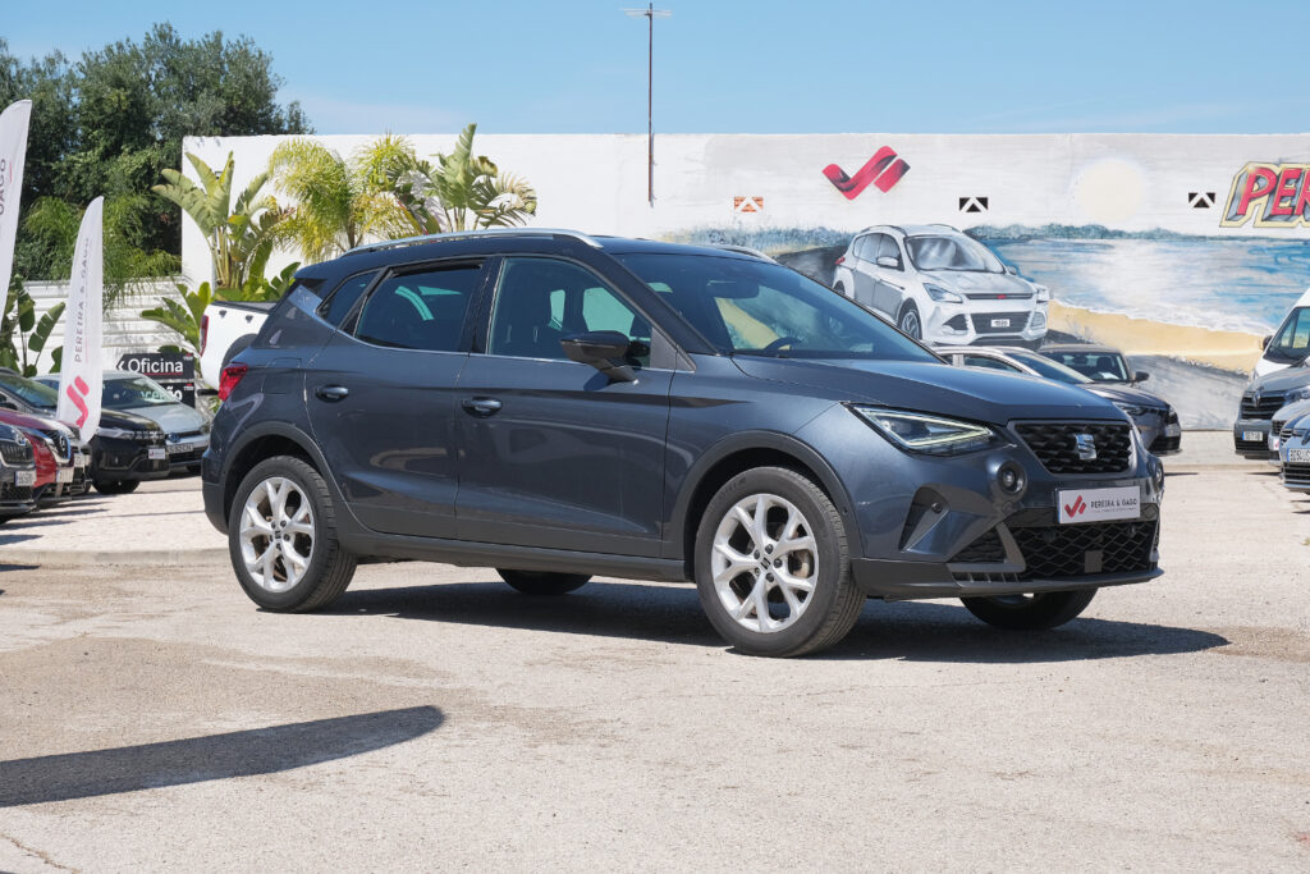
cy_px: 437
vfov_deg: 20.9
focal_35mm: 65
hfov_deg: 31.0
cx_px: 655
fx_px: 2365
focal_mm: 43.2
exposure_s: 1/250
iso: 160
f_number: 9
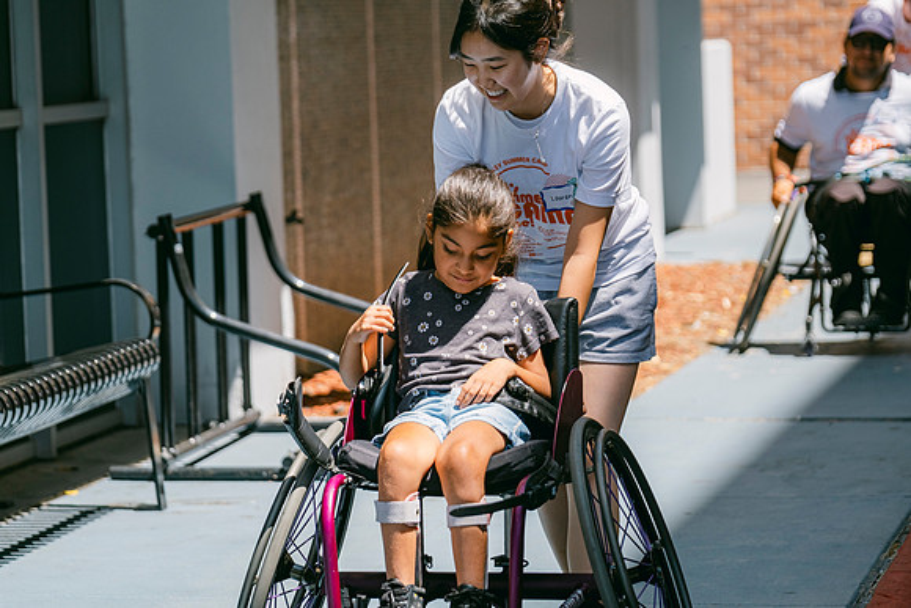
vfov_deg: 9.8
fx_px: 3531
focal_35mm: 140
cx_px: 426
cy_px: 299
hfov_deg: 14.7
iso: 160
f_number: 2.8
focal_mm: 87.1
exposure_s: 1/1250
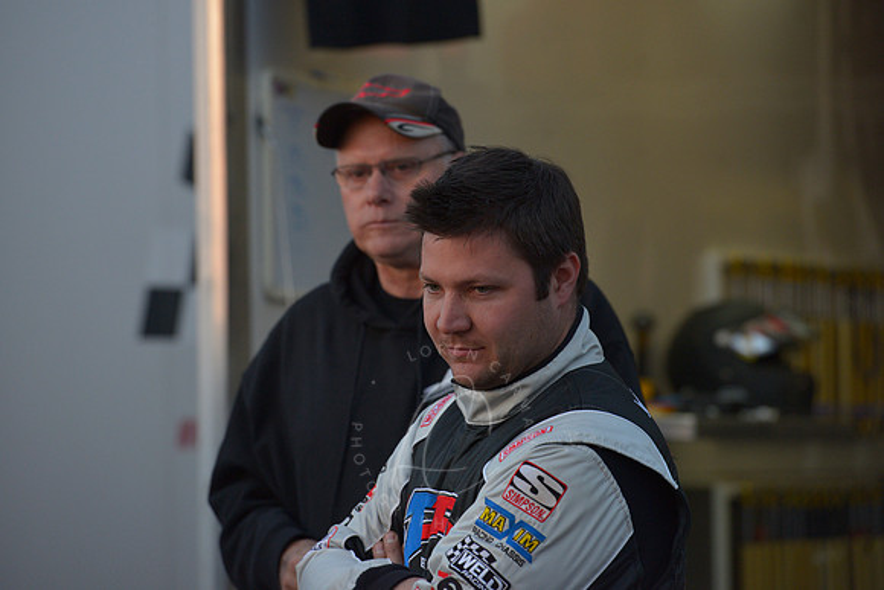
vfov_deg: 7.2
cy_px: 295
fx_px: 4666
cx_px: 442
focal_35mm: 190
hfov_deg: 10.8
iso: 1600
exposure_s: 1/250
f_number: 5
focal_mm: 190
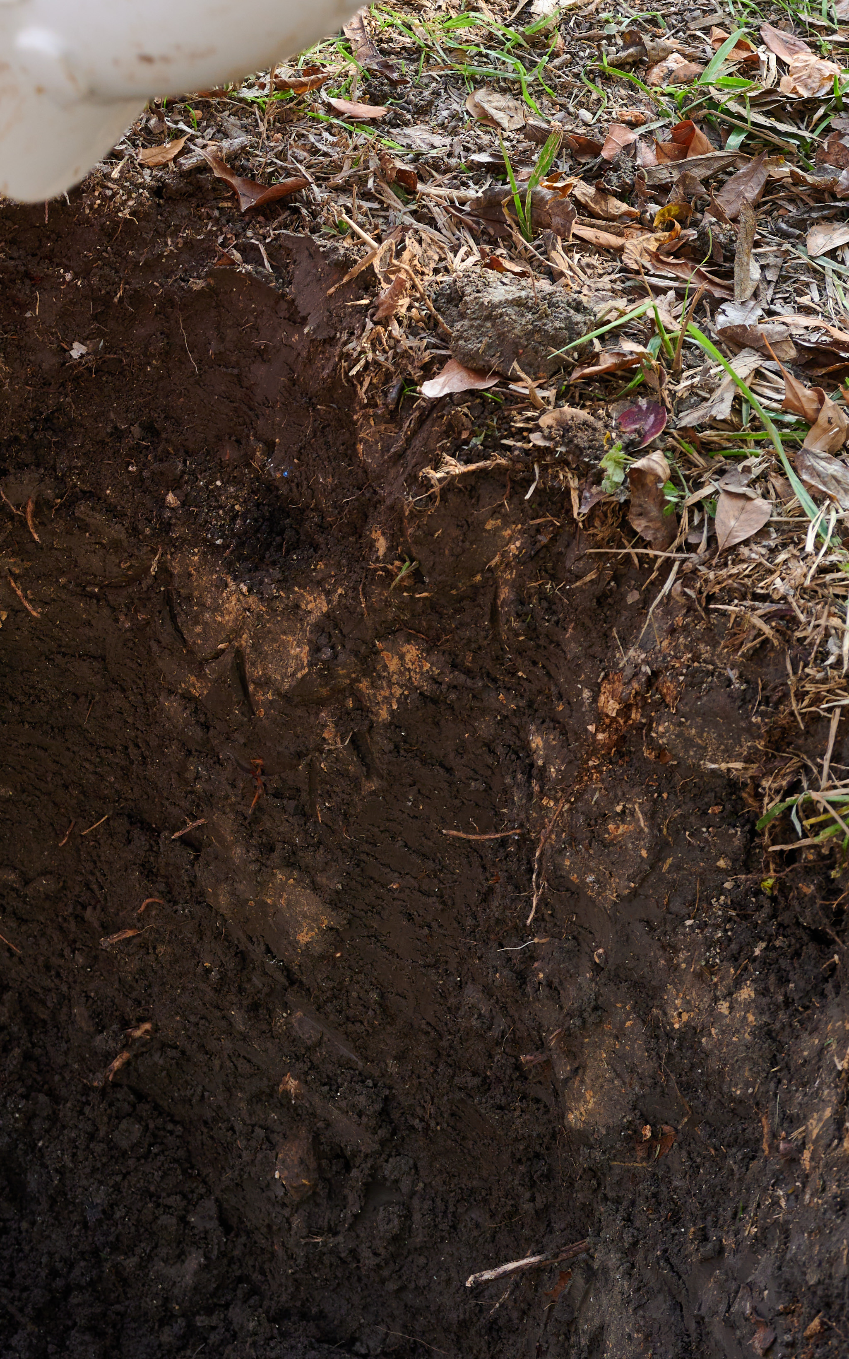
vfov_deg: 16.3
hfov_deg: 9.8
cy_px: 693
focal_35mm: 128
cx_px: -558
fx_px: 4739
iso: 100
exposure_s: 1/200
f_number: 5.6
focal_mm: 50
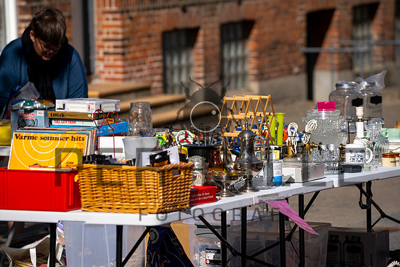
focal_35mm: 200
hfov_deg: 10.3
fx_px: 2223
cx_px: 200
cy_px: 134
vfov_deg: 6.9
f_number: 5
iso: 100
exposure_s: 1/1250
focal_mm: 200
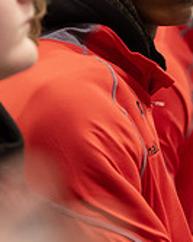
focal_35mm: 343
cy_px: 22
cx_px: 167
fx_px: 2456
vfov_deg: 5.6
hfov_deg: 4.5
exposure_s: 1/200
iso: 4000
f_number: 3.2
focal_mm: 105
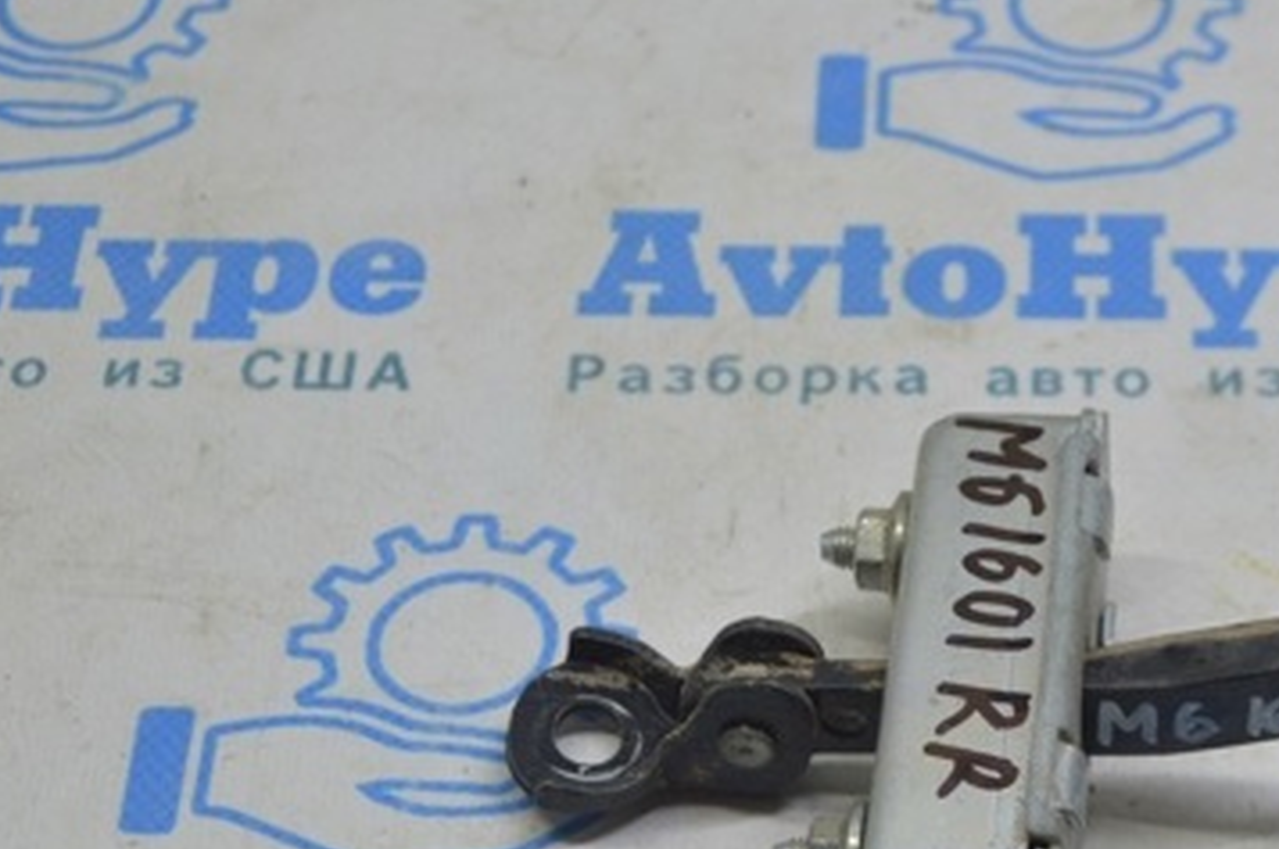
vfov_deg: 11.3
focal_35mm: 121
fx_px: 4289
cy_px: 564
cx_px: 985
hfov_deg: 16.9
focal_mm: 45
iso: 400
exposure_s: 1/40
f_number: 5.6
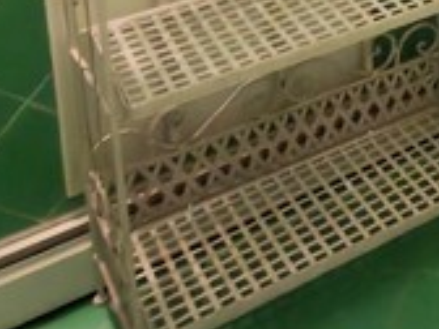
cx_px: 695
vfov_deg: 15.6
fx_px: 964
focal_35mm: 76
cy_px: -316
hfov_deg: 20.9
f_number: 2.2
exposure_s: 1/10
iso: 800
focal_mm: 1.96
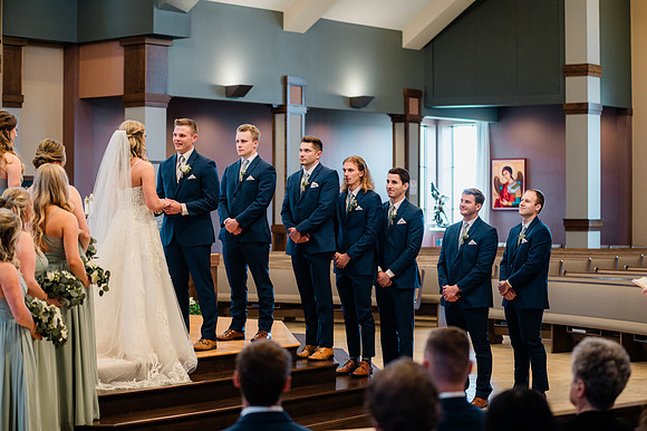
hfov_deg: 27.0
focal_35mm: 75
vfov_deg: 18.2
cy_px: 216
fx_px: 1347
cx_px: 324
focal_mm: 75
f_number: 2.8
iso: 1000
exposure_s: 1/250
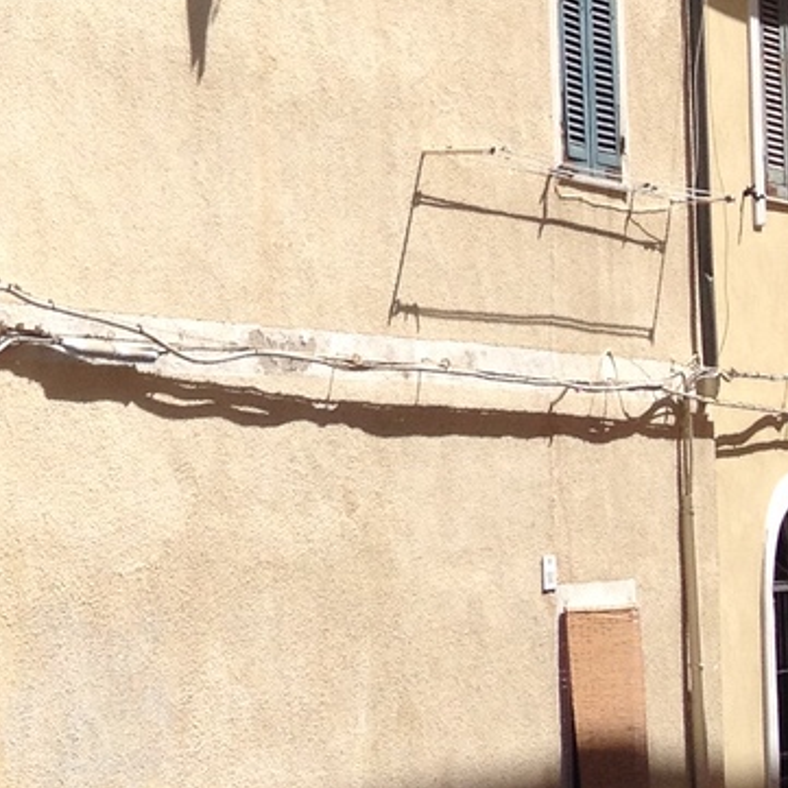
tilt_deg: +8.9
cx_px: -349
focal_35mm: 137
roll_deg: -0.9
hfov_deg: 12.2
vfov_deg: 12.3
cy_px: -264
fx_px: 3528
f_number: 2.4
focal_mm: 4.28
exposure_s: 1/1453
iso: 50
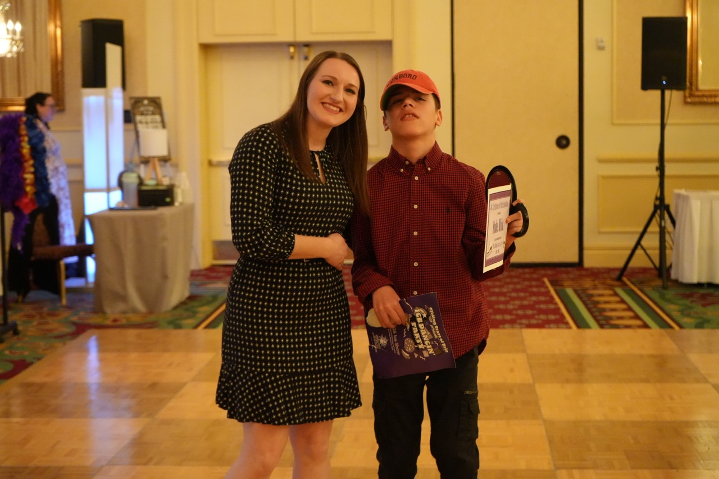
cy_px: 240
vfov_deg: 19.5
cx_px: 360
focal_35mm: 70
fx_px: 1398
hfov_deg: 28.8
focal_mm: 70
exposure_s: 1/80
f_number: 5.6
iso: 12800
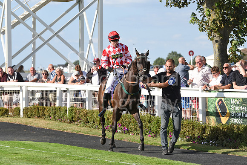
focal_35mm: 150
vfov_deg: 9.2
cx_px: 124
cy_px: 82
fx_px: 1029
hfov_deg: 13.7
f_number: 5.6
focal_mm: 150
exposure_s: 1/2000
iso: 500
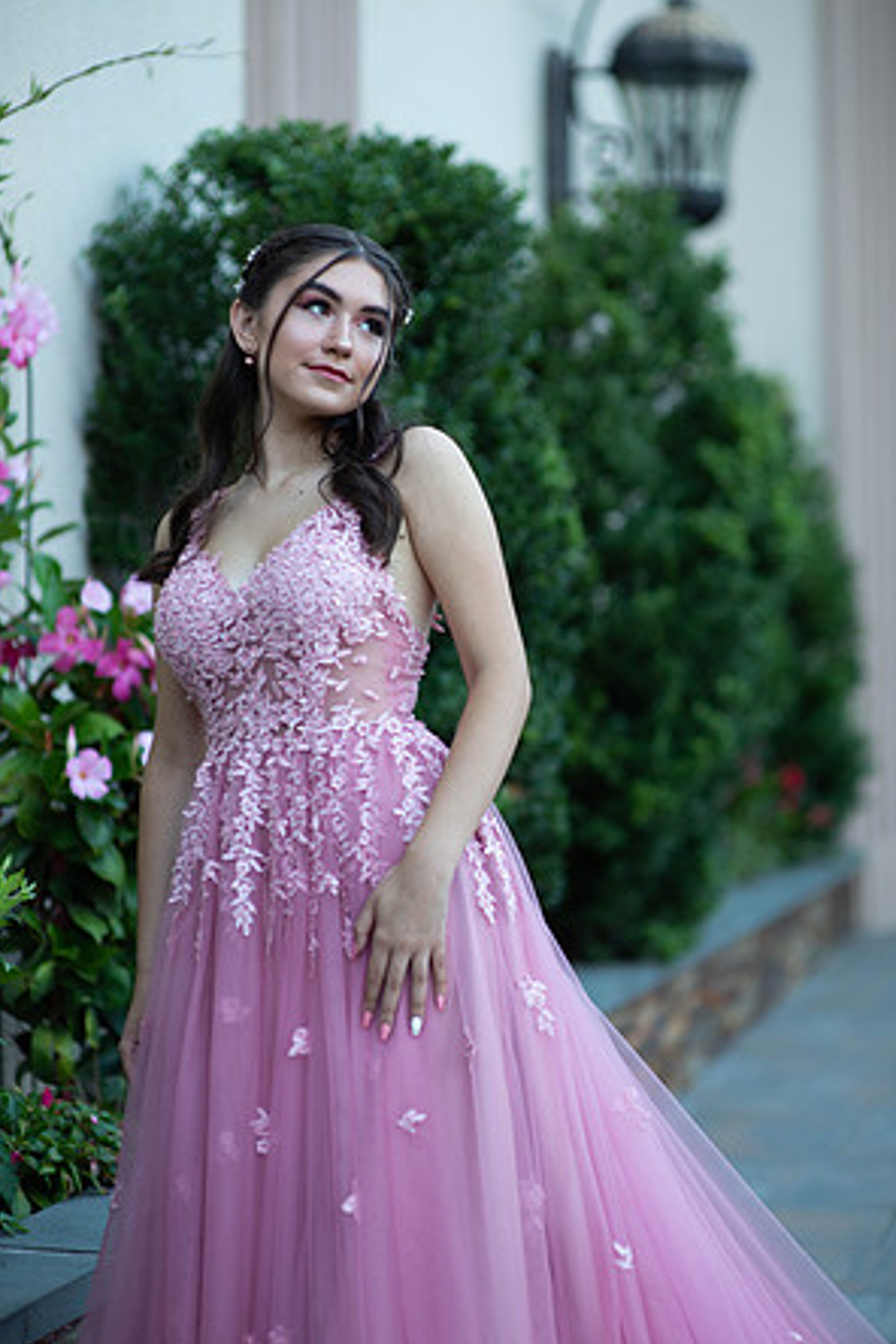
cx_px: 446
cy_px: 675
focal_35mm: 86
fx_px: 3210
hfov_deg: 15.9
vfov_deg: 23.6
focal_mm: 85
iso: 250
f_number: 2
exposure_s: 1/640
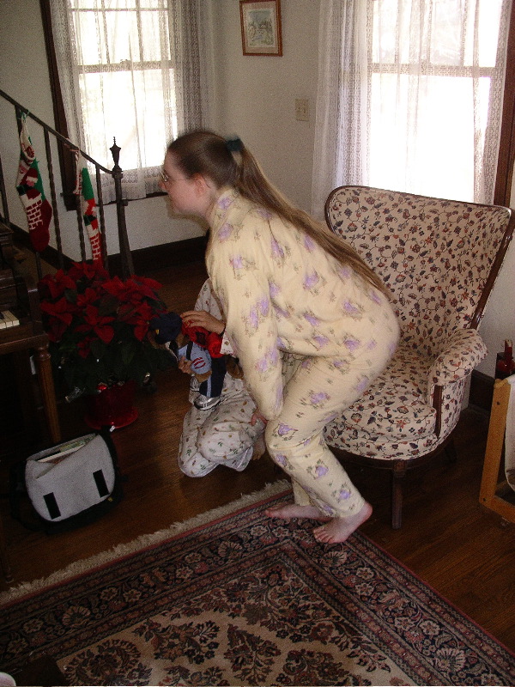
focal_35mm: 37
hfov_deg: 38.7
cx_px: 258
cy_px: 344
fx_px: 734
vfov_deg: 50.1
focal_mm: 7.8
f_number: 2.8
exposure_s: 1/40
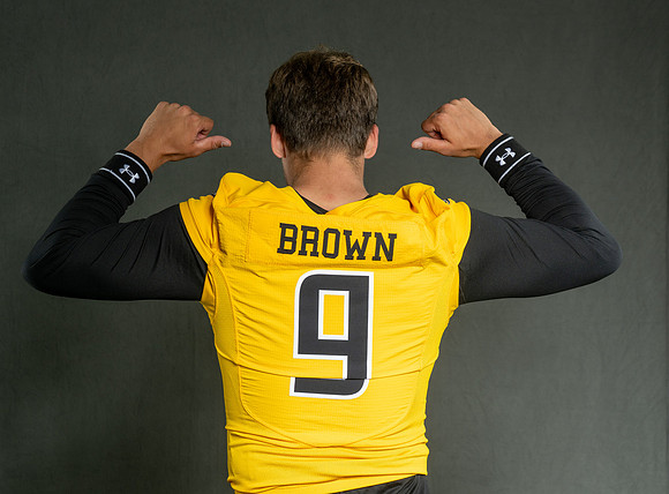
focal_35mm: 90
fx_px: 1730
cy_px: 279
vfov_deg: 16.2
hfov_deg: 21.9
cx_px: 376
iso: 200
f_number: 8
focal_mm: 70
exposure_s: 1/200
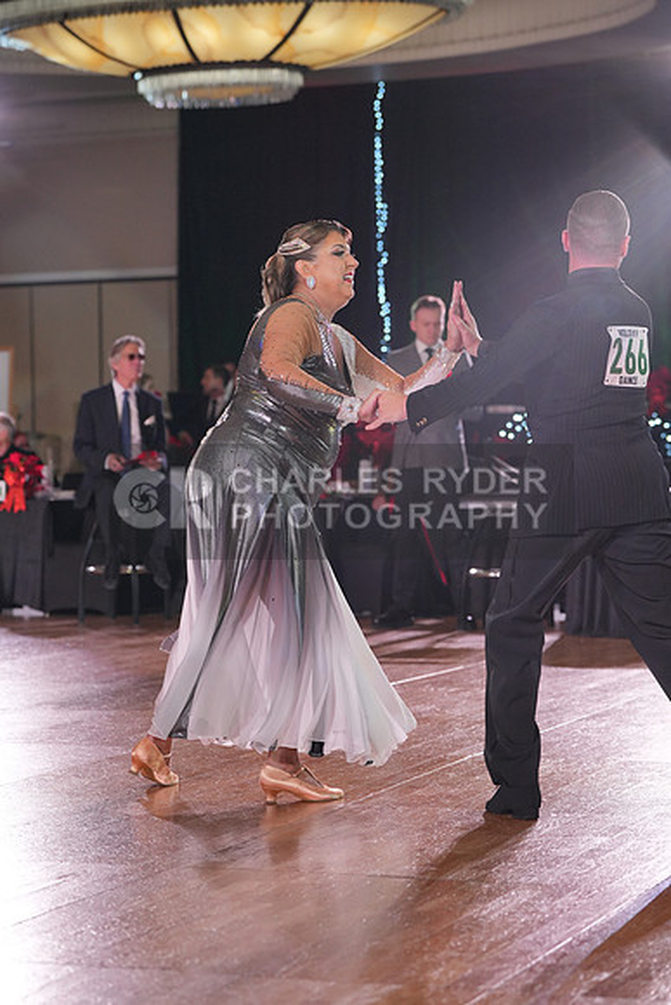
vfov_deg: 23.1
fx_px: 2459
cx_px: 336
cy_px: 502
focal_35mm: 88
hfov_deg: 15.5
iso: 1600
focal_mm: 88
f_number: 4
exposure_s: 1/500
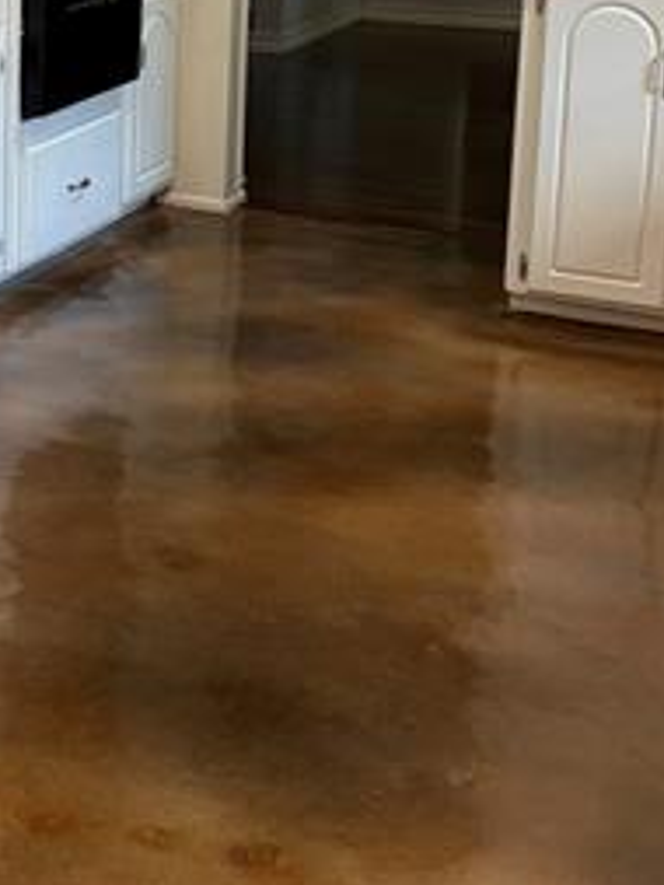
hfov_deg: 17.3
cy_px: 63
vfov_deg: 23.9
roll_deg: +0.9
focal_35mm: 79
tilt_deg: -9.3
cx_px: -255
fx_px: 2019
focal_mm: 5.96
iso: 125
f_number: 1.6
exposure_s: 1/60
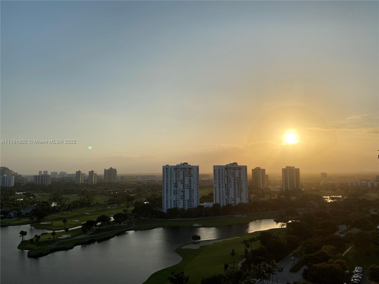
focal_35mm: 26
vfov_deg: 53.1
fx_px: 285
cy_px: 142
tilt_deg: +5.0
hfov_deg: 67.3
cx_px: 190
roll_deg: +0.6
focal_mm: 4.25
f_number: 1.8
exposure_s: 1/5747
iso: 32
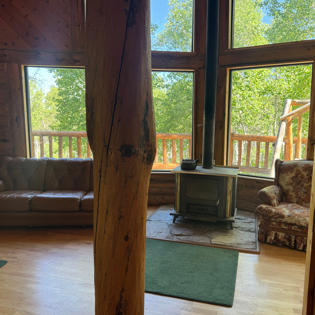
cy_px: 158
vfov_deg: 55.6
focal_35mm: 29
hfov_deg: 55.5
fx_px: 299
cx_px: 173
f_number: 1.78
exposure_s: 1/121
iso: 80
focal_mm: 6.76
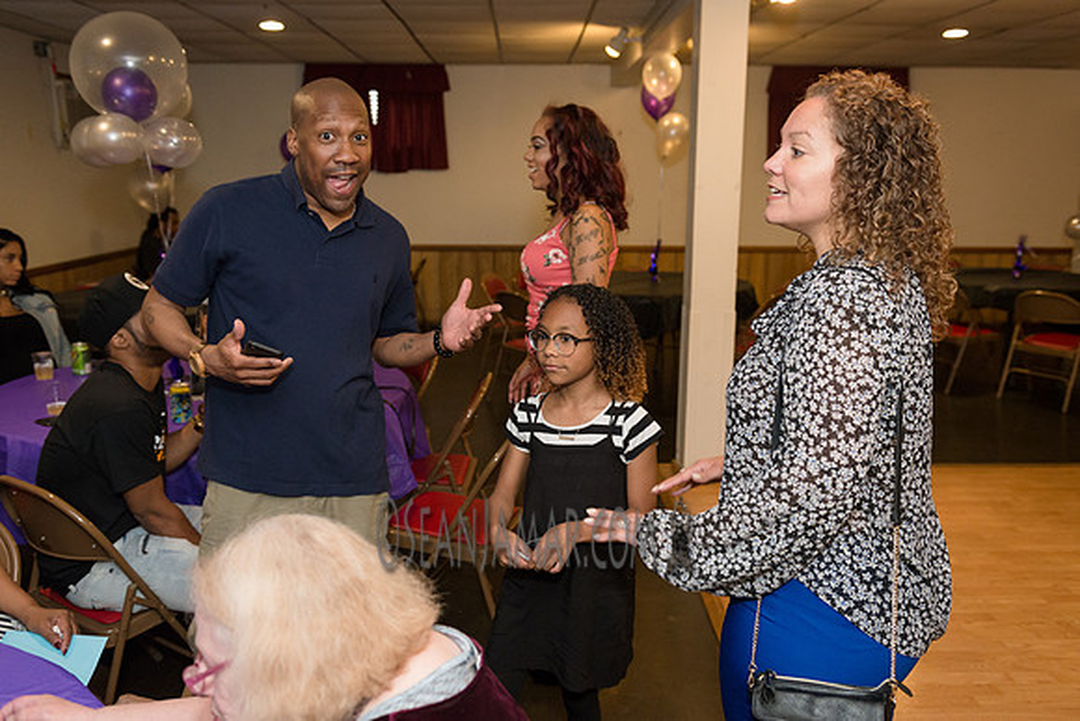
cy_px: 360
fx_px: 960
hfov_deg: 58.7
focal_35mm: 32
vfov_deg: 41.1
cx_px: 540
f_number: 3.5
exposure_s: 1/400
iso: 2000
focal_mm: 32
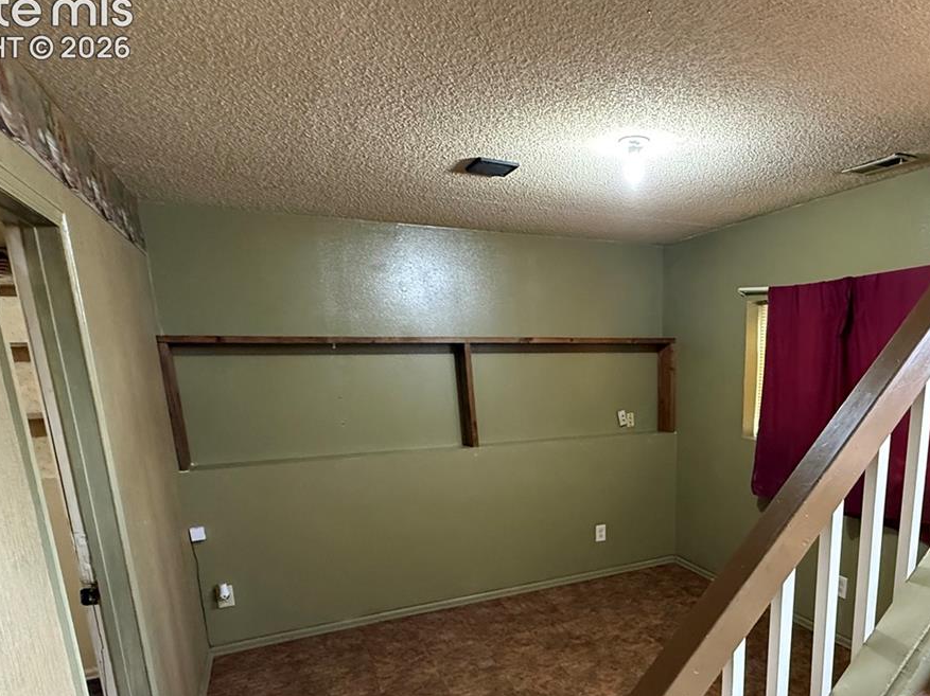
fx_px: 618
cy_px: 499
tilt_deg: -12.4
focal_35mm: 23
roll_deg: +0.9
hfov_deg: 72.1
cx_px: 606
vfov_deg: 56.7
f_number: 2.2
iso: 800
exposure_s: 1/60
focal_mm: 2.22
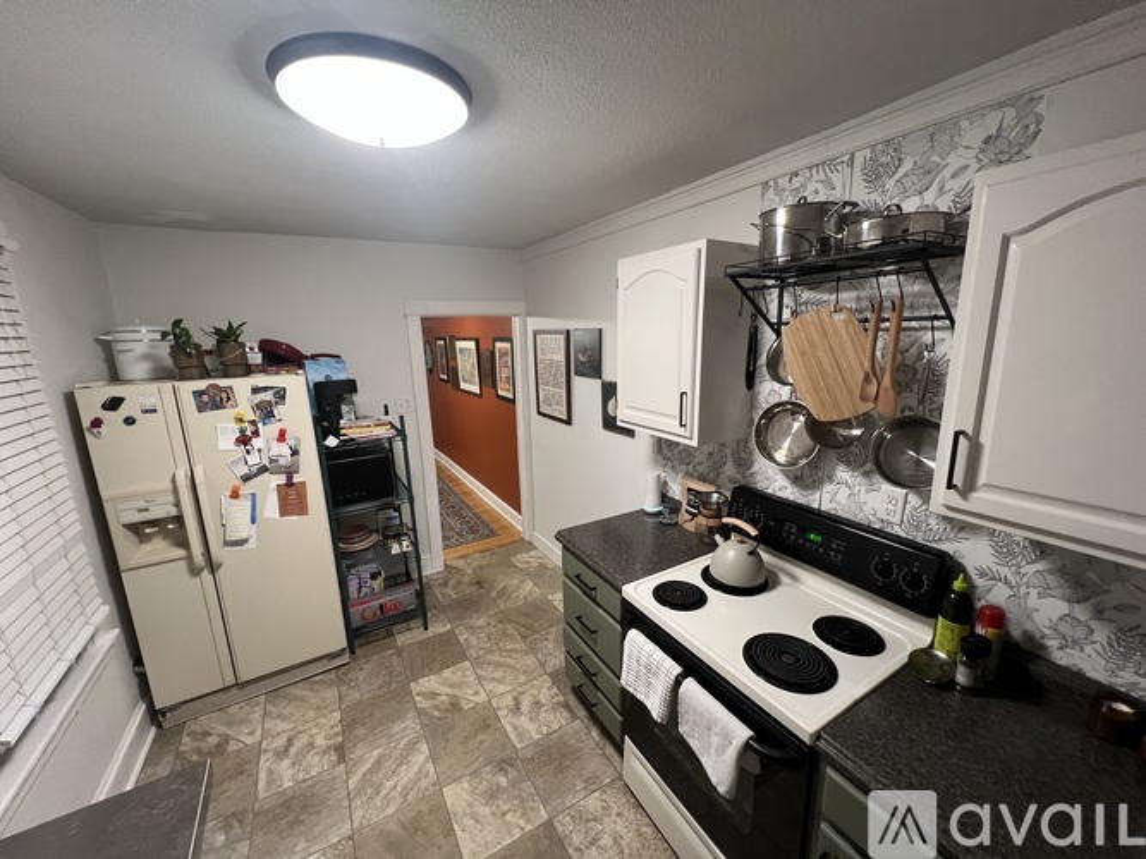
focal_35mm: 13
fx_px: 430
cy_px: 430
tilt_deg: -12.8
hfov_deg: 106.2
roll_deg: +1.7
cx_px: 573
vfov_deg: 89.9
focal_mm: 1.57
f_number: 1.8
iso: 250
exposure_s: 1/60
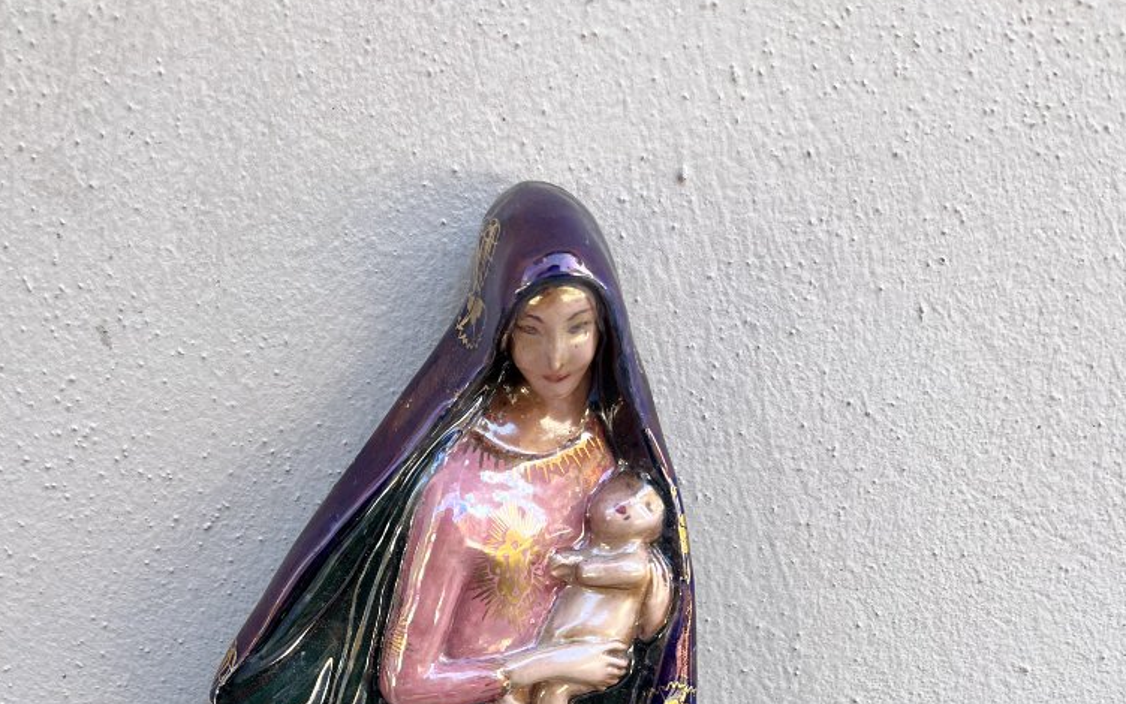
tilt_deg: -24.7
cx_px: 464
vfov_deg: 26.5
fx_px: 1350
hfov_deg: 45.1
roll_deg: +2.1
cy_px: 806
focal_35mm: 44
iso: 32
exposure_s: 1/122
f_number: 1.6
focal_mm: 5.1
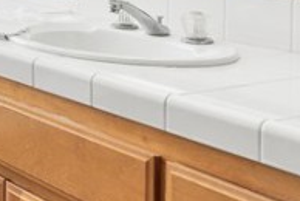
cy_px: -83
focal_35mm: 79
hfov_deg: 21.6
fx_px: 659
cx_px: -145
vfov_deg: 16.1
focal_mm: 10
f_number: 7.1
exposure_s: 1/100
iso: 320
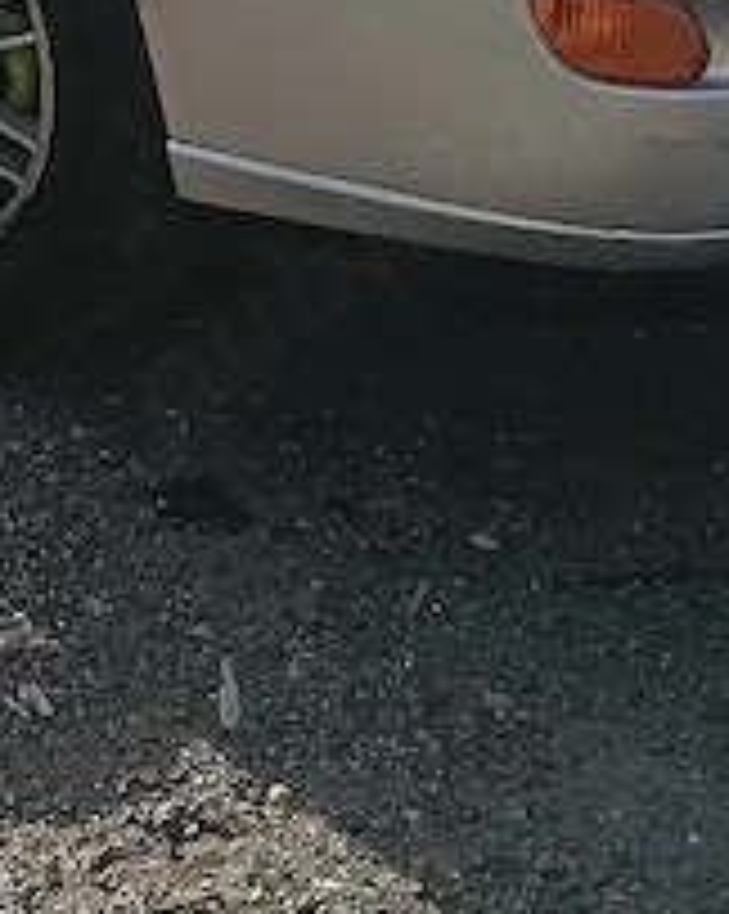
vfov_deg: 17.0
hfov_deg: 14.4
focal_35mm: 104
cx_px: -104
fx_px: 2809
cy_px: -383
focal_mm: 3.98
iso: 64
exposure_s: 1/1250
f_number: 1.8
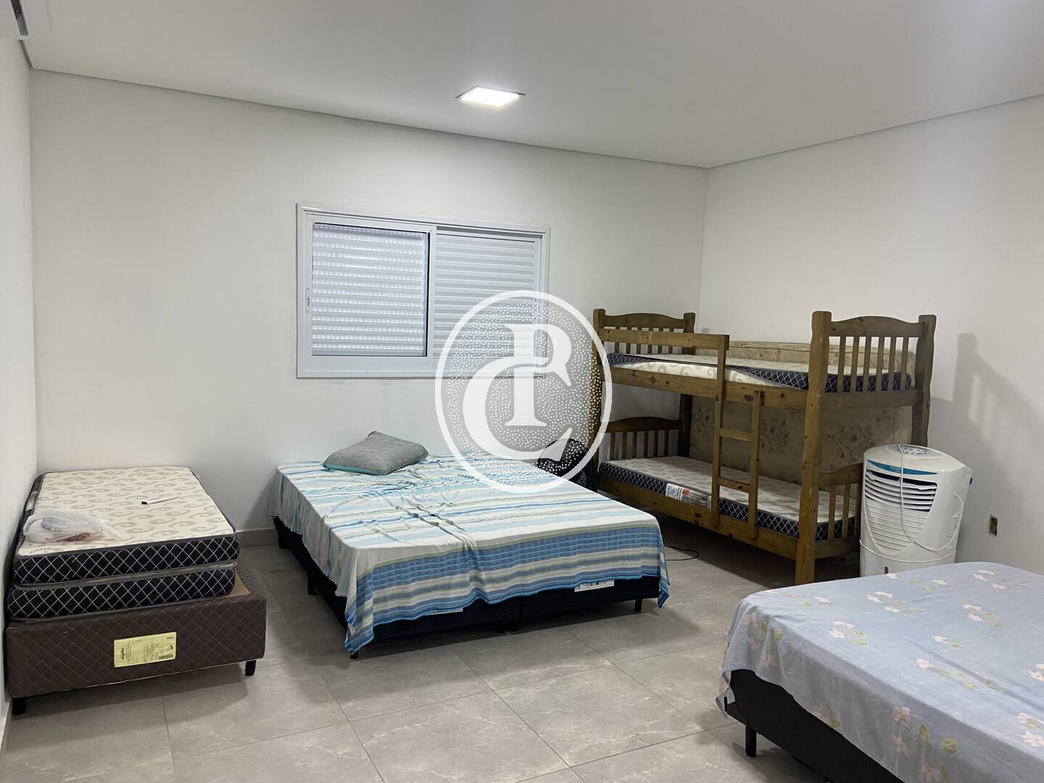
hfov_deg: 67.3
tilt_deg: -4.7
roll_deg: -2.5
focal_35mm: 26
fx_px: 784
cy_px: 392
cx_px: 522
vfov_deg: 53.1
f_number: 1.8
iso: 125
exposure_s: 1/61
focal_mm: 4.25
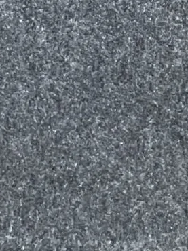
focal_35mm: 180
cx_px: 45
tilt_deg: -63.6
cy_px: -593
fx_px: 1305
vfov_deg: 8.5
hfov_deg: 8.2
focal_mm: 4.2
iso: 200
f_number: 1.6
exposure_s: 1/50
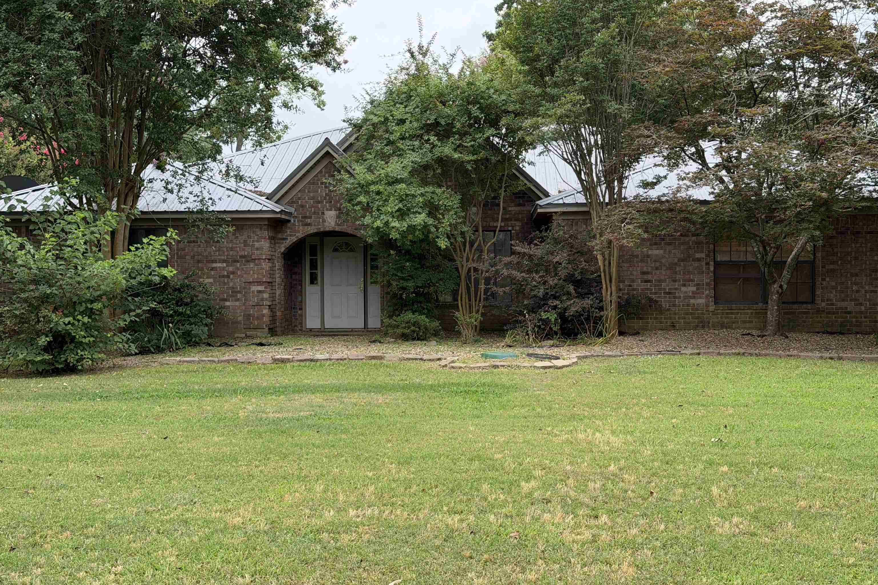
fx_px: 1219
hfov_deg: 39.6
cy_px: 301
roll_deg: +0.8
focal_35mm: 50
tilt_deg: +0.1
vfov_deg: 27.0
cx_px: 439
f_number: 1.78
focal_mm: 6.76
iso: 100
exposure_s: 1/1795
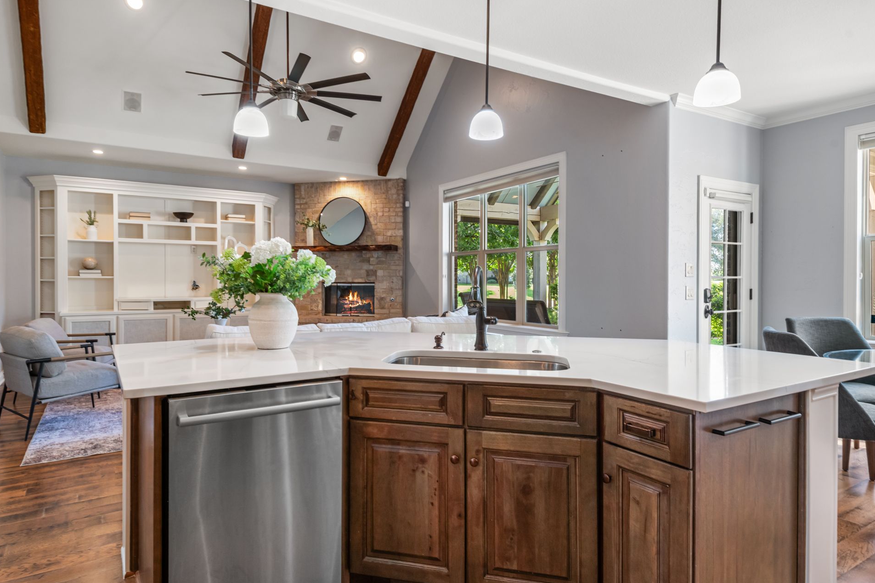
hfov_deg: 81.0
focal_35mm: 21
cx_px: 401
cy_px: 306
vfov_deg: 59.5
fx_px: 510
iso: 250
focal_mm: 16
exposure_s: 1/4
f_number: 9
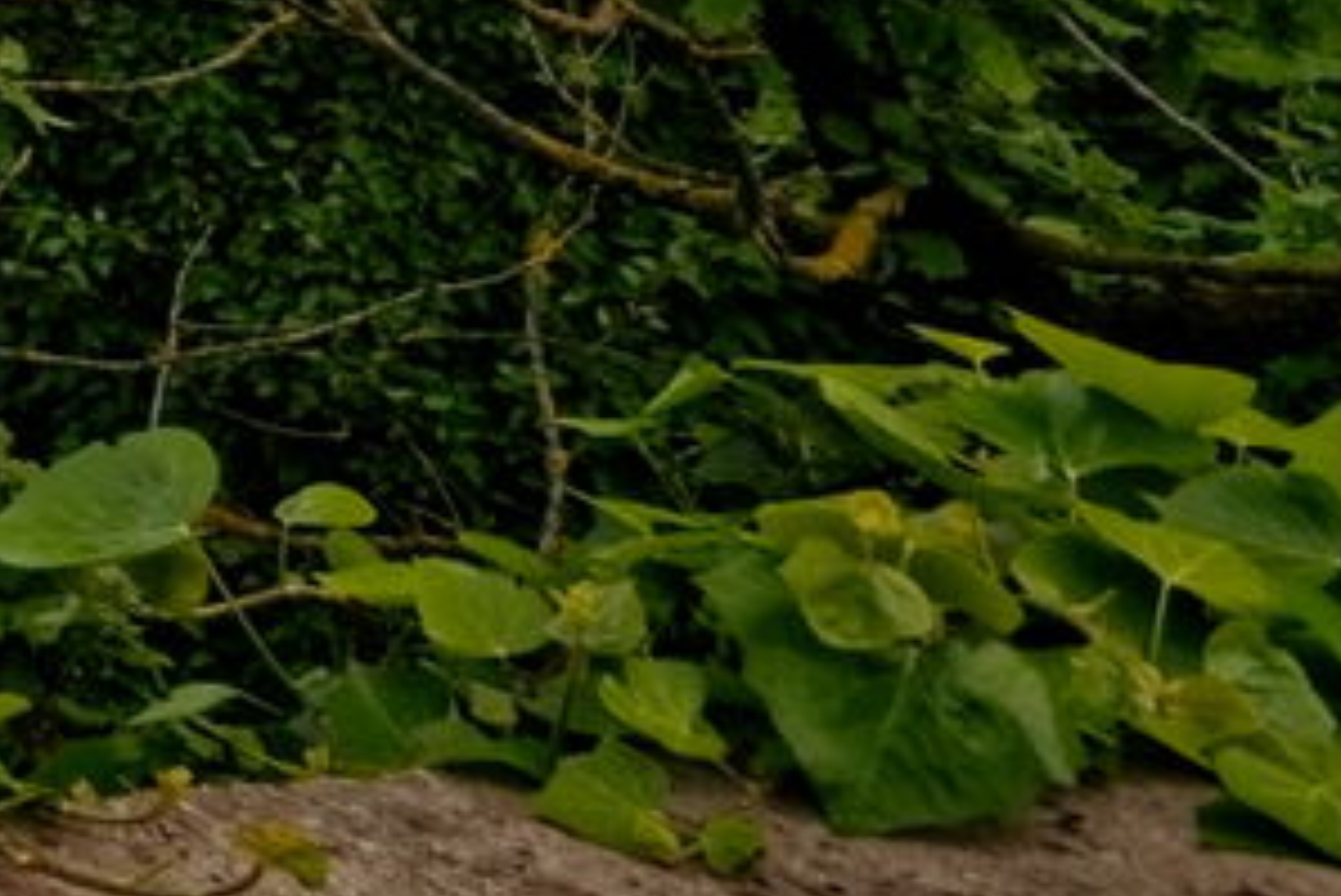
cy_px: -1283
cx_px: -2745
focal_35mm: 103
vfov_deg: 11.1
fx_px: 3838
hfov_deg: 11.2
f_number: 9
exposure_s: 1/160
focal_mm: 16
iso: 200
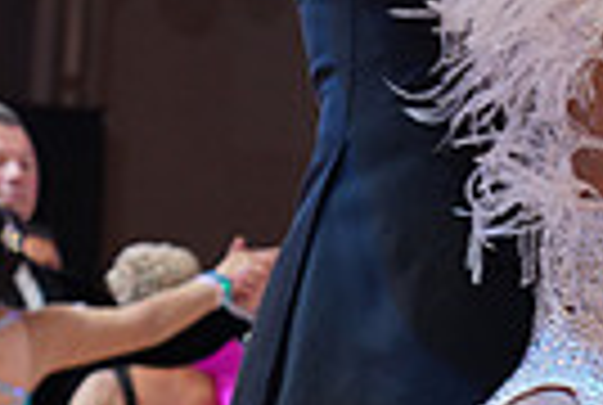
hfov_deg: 7.5
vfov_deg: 5.0
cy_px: -191
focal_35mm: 272
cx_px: 657
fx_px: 4566
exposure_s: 1/160
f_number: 5
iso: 1600
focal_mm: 63
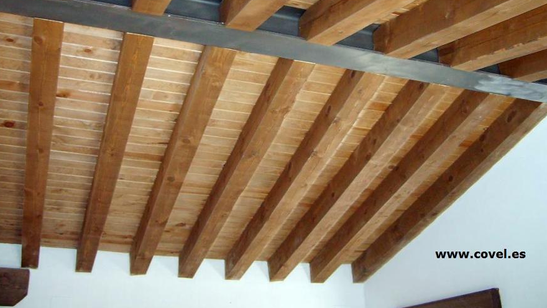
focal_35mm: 39
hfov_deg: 51.6
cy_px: 111
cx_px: 272
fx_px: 566
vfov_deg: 30.3
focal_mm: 5.8
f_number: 2.8
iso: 240
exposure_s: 1/45
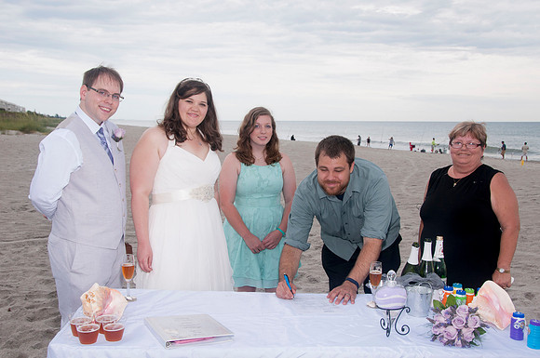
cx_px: 270
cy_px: 179
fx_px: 584
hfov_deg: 49.6
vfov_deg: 34.1
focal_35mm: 39
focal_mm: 26
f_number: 7.1
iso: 100
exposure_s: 1/250
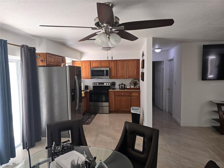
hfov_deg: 73.9
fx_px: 149
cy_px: 84
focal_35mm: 23
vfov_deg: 58.9
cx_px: 112
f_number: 1.7
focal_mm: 6.3
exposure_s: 1/60
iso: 125
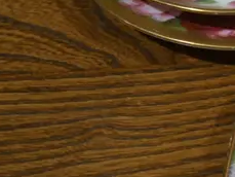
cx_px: 502
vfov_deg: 8.3
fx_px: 1216
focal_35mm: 179
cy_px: 60
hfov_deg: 10.1
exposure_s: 1/60
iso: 200
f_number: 4.5
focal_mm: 20
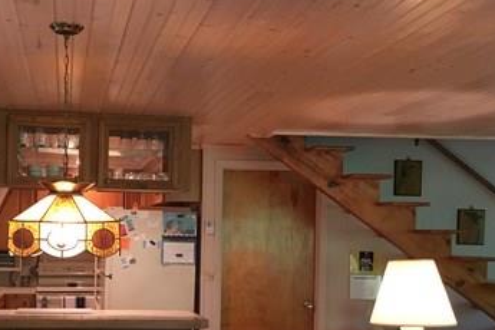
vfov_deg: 23.9
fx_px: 770
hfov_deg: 35.1
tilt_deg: -0.8
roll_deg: -0.6
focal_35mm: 56
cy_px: 253
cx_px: 143
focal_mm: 4.15
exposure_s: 1/30
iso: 200
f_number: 2.2
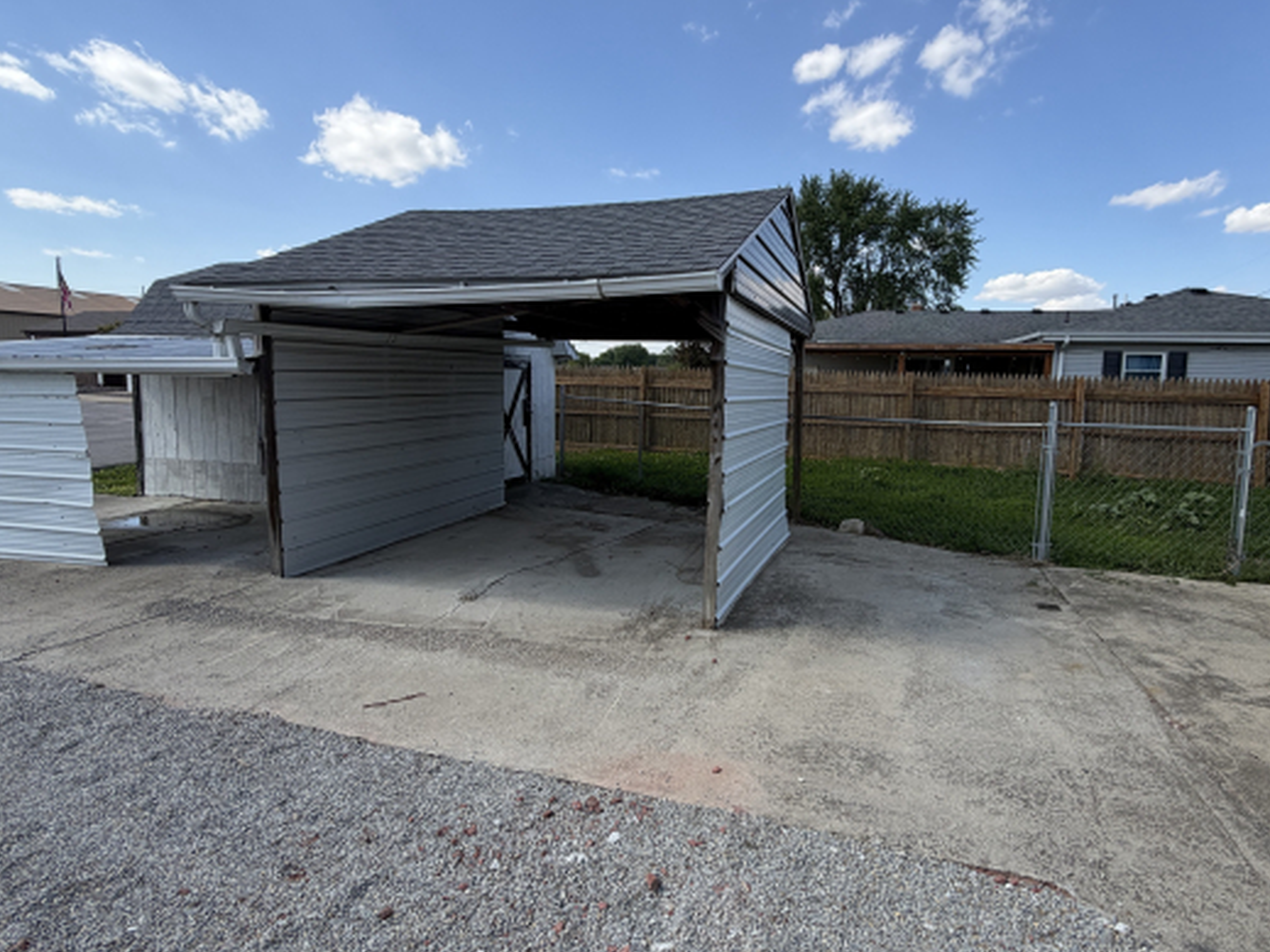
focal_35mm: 18
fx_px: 660
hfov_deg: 87.4
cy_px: 445
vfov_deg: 71.5
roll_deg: -1.3
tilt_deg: -5.3
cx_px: 706
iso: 32
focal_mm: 2.22
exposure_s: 1/770
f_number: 2.2
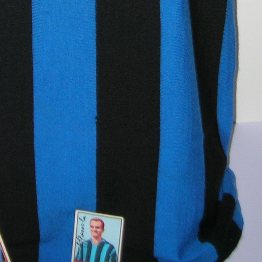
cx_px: 72
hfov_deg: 16.2
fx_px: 916
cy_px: -132
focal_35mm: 107
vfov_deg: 15.1
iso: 50
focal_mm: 5.7
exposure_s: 1/60.1
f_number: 2.9
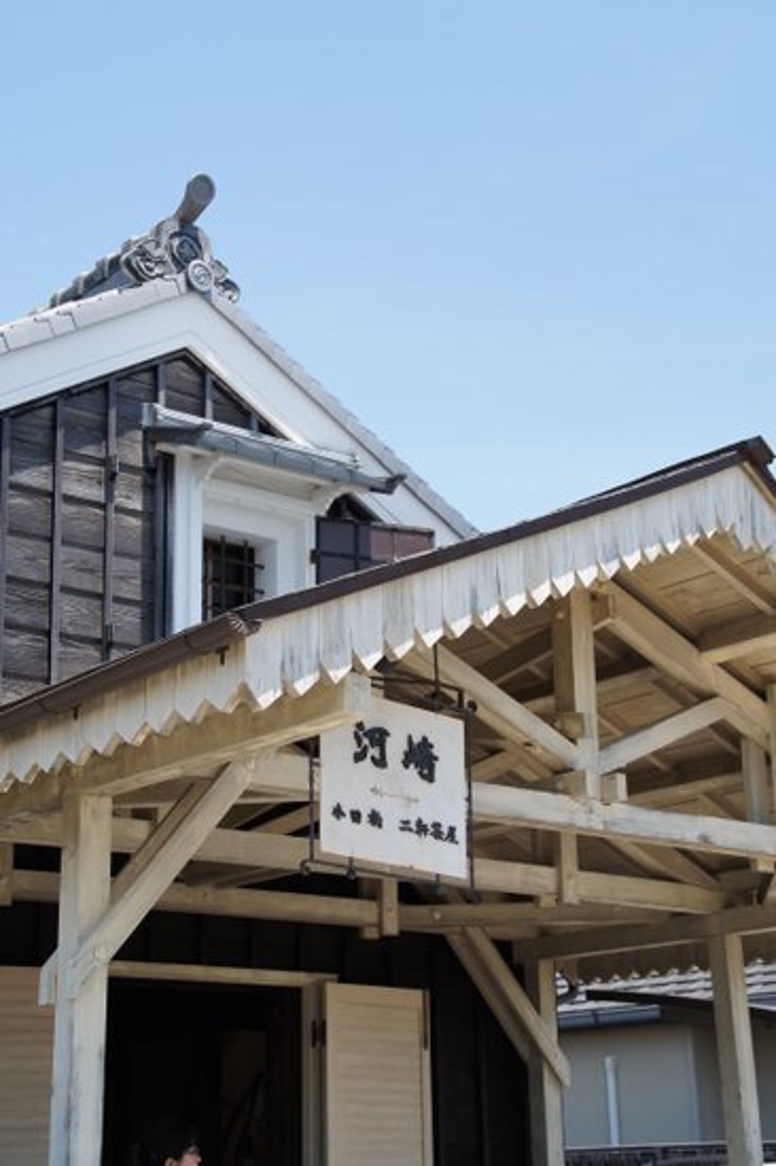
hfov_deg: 21.1
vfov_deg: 31.2
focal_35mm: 64
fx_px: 2088
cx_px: 388
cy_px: 583
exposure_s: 1/320
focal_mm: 43
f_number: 7.1
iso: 200
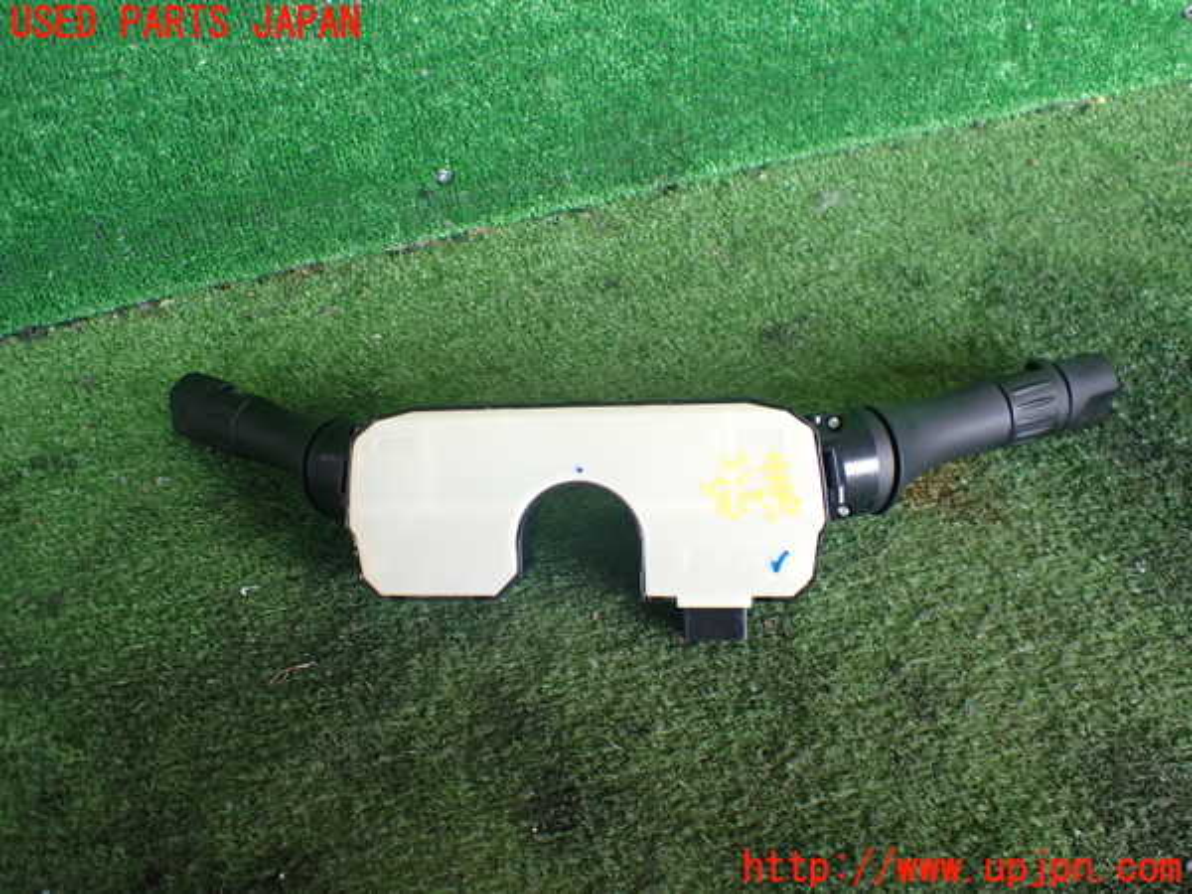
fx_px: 1033
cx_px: 596
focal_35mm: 30
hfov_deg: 60.0
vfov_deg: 46.8
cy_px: 447
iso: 250
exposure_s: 1/125
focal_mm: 5.4
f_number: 2.3
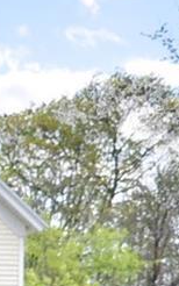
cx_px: -278
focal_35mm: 127
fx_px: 990
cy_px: 344
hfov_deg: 9.1
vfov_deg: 15.8
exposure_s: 1/320
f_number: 8
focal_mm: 20
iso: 400
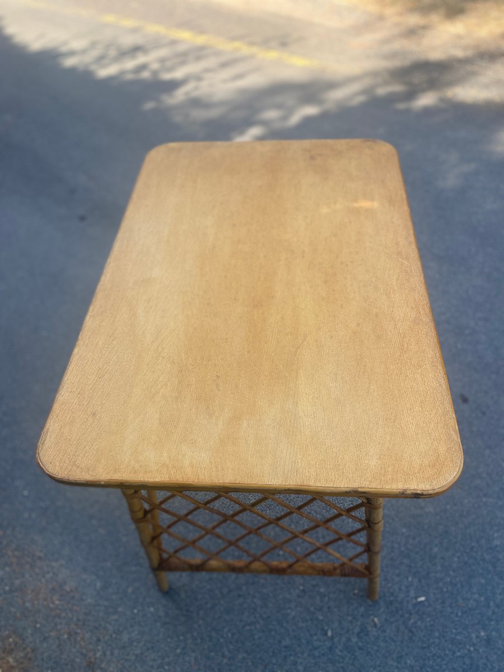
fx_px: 505
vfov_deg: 67.3
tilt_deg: -47.9
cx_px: 252
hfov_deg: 53.1
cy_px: 336
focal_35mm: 26
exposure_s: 1/591
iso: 32
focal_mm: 4.25
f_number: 1.8
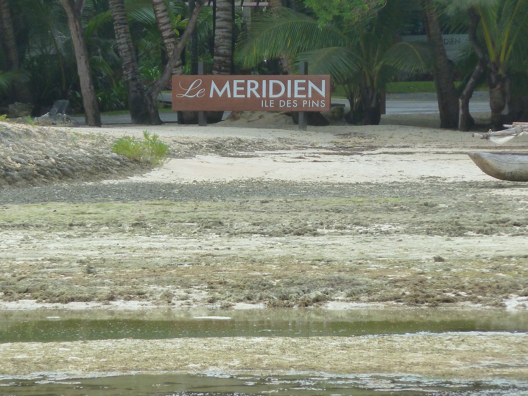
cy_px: 198
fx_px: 6086
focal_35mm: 399
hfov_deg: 5.0
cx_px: 264
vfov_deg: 3.7
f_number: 4.9
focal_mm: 49.2
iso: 200
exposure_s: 1/125
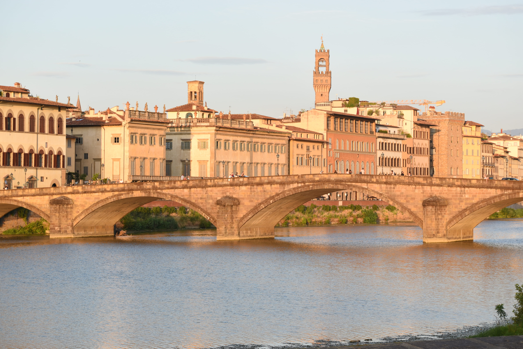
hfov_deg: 19.5
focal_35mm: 105
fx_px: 1525
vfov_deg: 13.0
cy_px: 174
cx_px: 262
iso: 160
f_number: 6.3
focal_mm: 70
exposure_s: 1/160
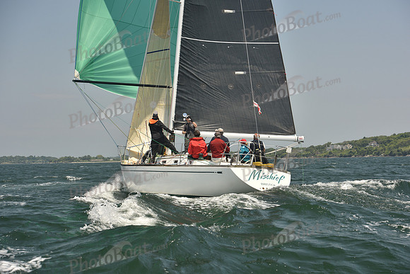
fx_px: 797
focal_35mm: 70
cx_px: 205
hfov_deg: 28.8
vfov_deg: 19.5
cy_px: 137
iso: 250
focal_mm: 70
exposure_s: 1/640
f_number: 6.3
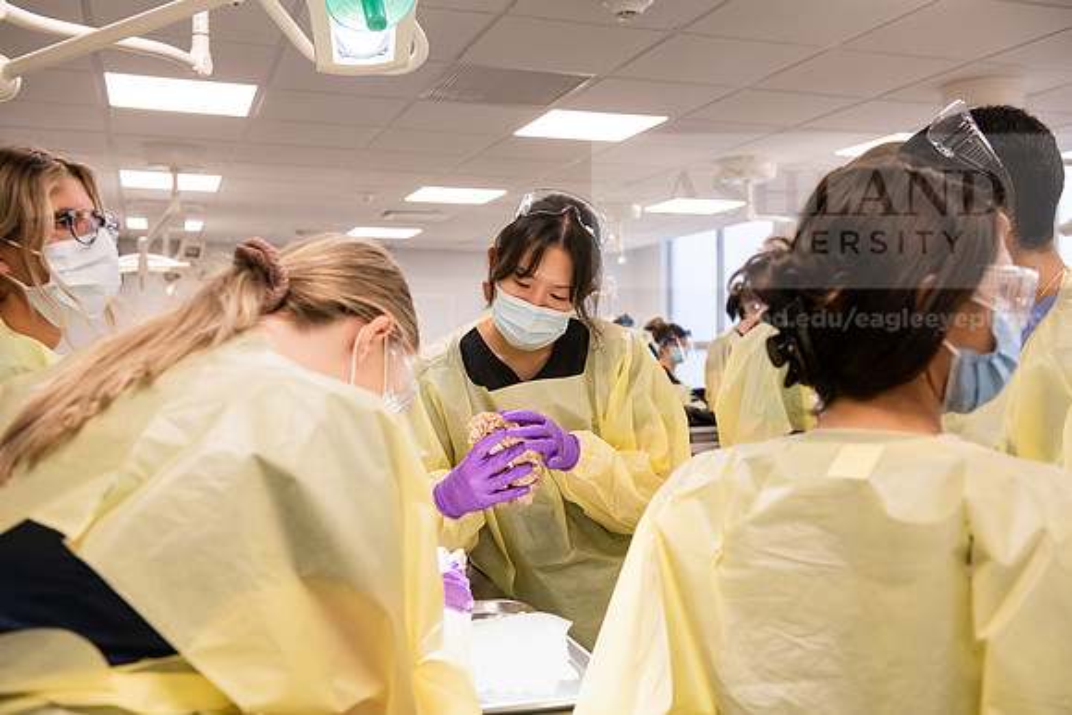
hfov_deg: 50.7
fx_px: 1132
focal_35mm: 38
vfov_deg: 35.1
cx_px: 536
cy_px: 358
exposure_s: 1/250
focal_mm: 38
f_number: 4.5
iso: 1250
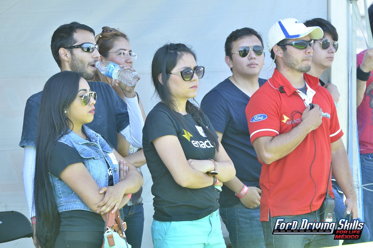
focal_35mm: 202
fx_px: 2095
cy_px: 124
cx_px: 186
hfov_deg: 10.2
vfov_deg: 6.8
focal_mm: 135
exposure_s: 1/500
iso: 640
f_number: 5.6
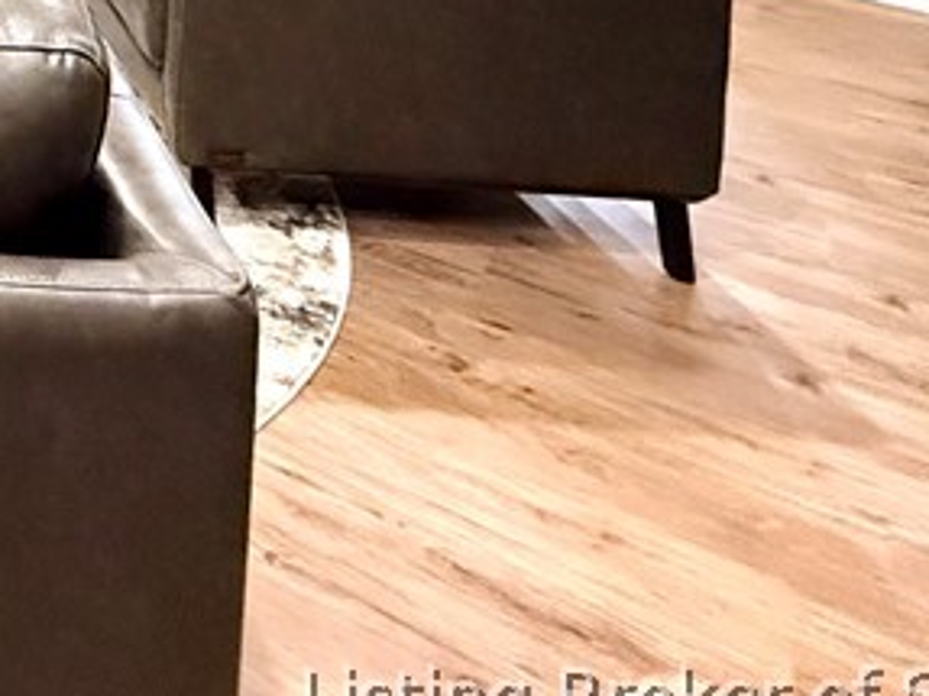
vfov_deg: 21.3
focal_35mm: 50
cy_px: -495
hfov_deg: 29.2
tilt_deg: -1.7
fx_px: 1341
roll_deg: -1.2
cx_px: -340
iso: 800
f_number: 2.2
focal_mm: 2.22
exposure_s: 1/60
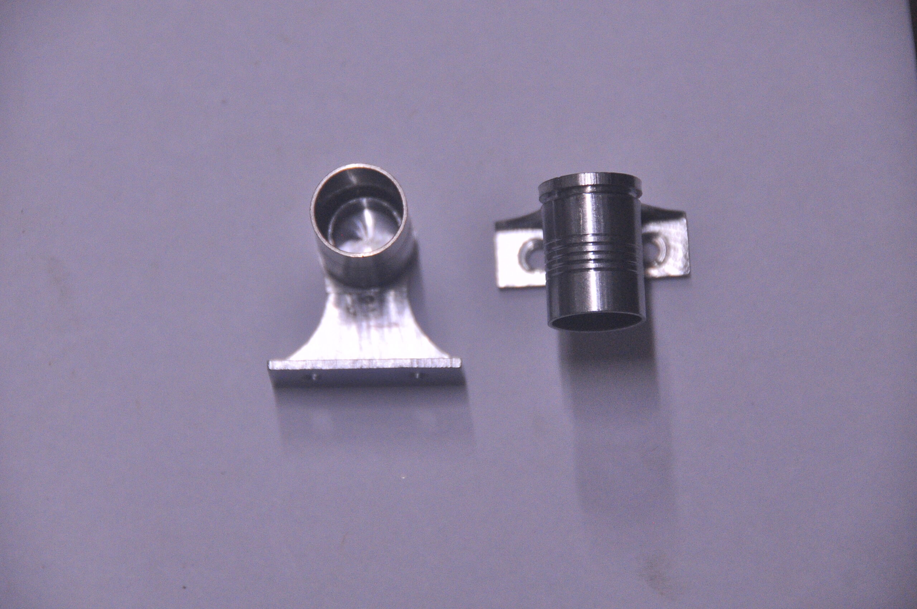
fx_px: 7632
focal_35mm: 300
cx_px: 458
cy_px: 304
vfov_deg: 4.6
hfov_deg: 6.9
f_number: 5.6
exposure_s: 1/100
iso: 1250
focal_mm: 200
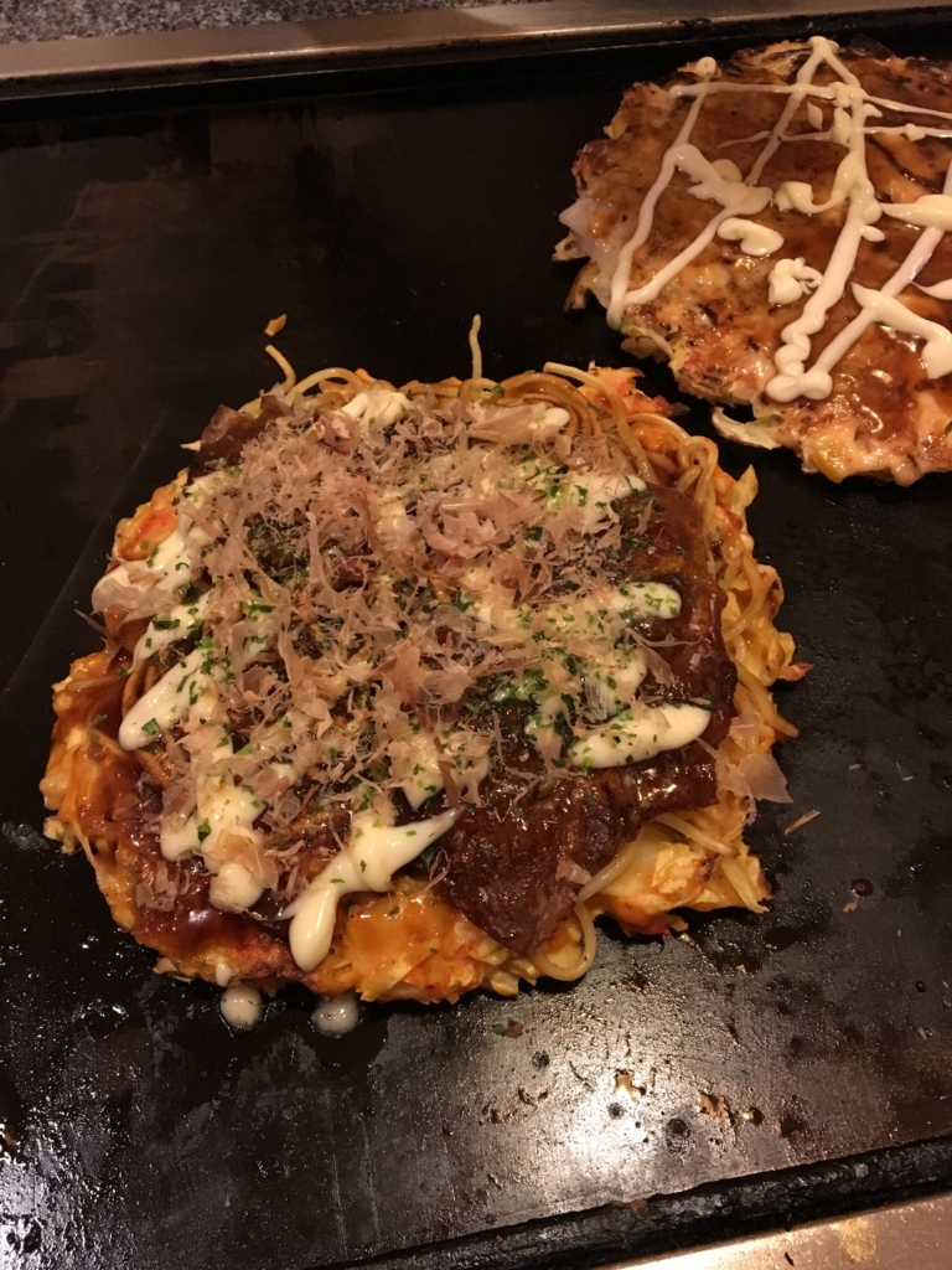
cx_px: 476
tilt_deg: -59.5
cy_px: 635
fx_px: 1063
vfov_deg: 61.7
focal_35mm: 29
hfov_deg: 48.2
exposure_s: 1/15
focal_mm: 4.15
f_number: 2.2
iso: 250
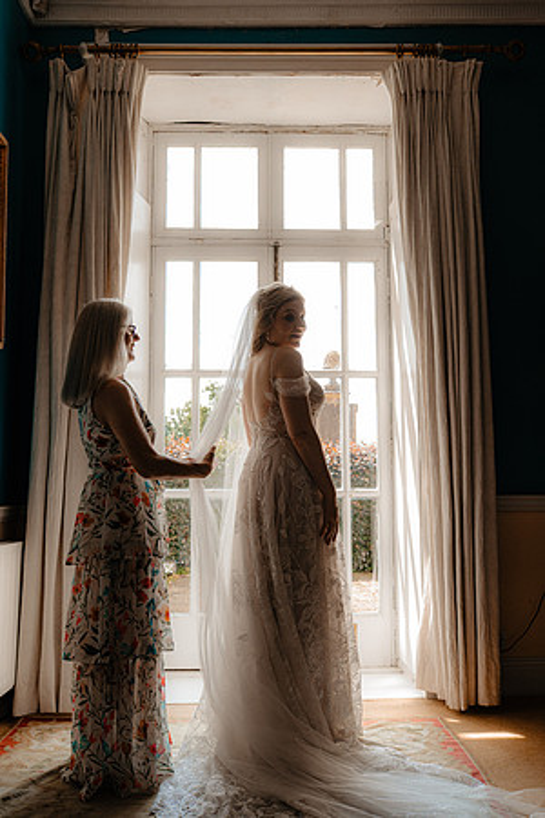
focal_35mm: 35
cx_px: 272
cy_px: 409
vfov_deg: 54.4
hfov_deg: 37.9
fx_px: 795
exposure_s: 1/160
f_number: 5
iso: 320
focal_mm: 35
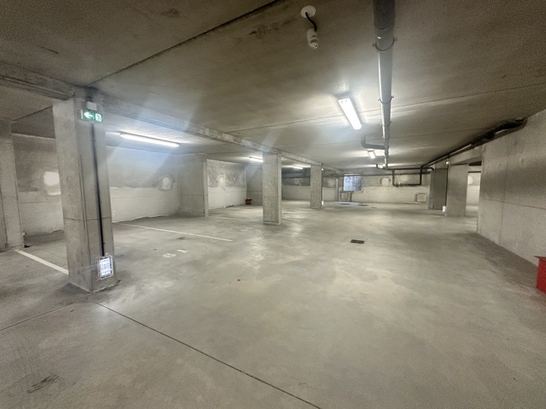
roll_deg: +0.7
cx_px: 273
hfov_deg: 102.1
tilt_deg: -5.5
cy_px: 204
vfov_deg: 85.7
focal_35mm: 14
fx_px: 221
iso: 400
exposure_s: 1/50
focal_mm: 2.22
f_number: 2.2
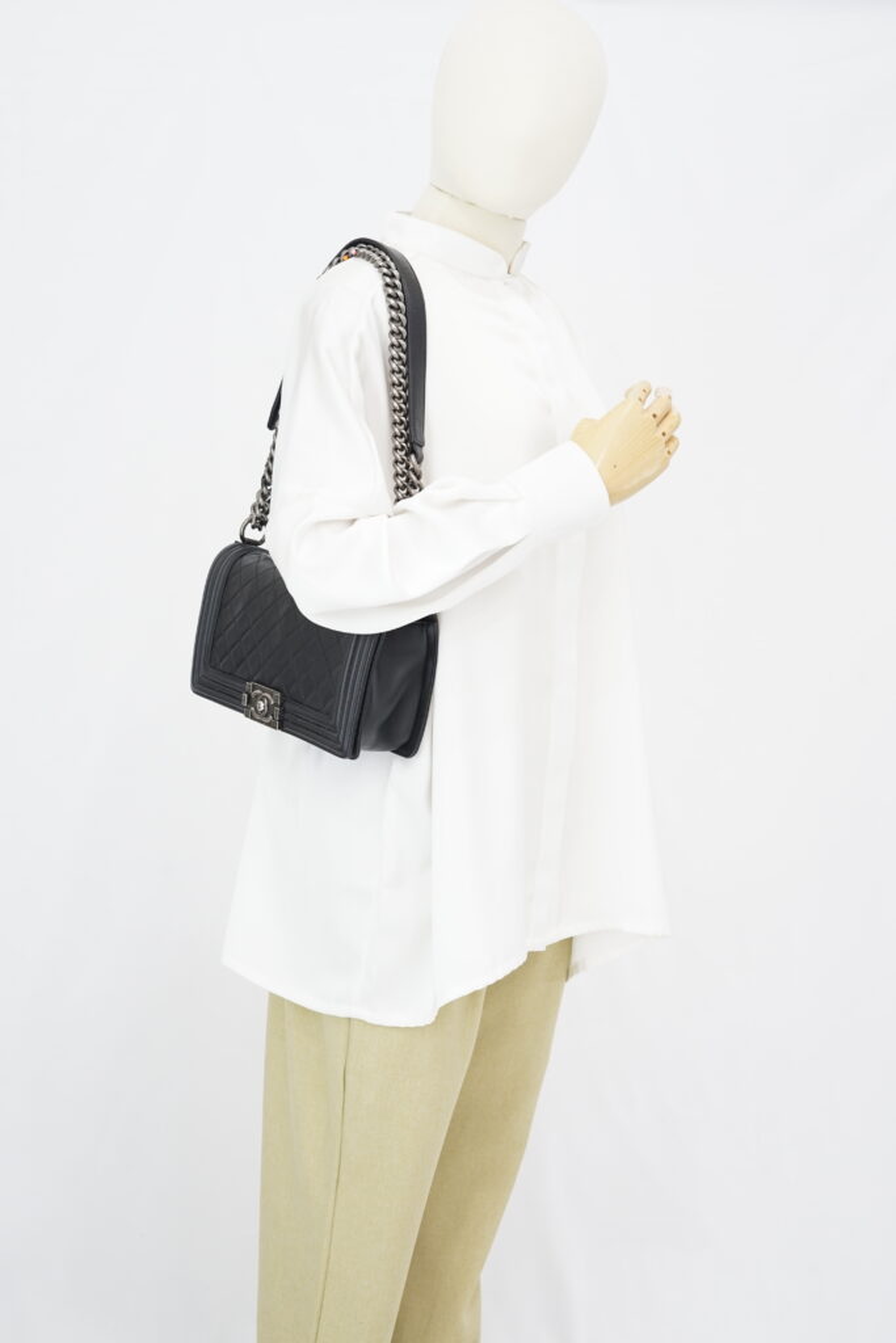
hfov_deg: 27.0
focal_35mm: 50
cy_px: 672
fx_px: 1866
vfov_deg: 39.6
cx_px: 448
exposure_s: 1/5
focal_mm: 50
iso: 640
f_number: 6.3
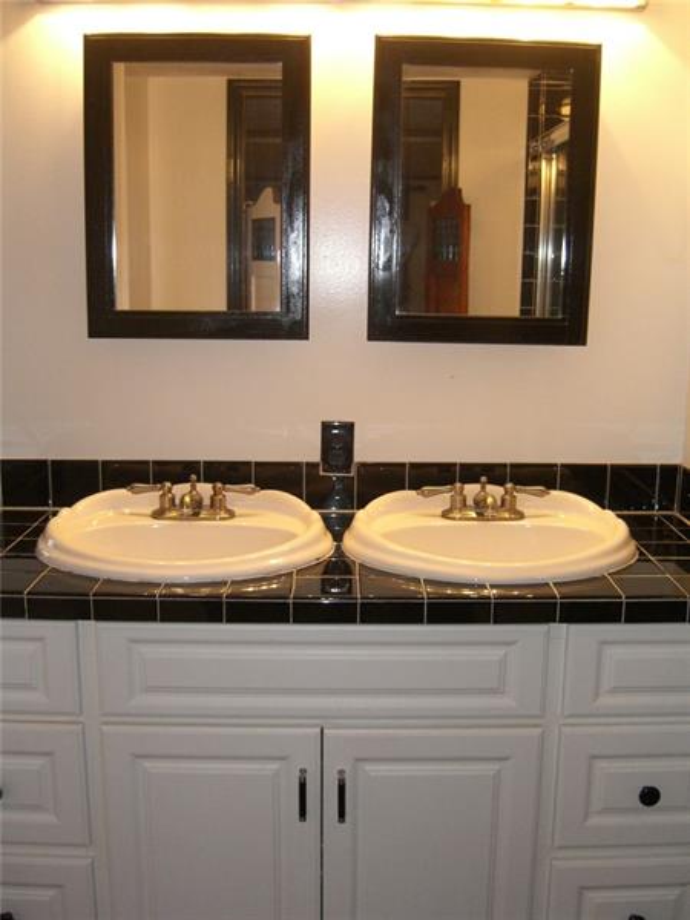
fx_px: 1010
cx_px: 345
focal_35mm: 38
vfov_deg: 49.0
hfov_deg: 37.7
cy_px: 460
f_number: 2.8
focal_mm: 7.9
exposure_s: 1/60
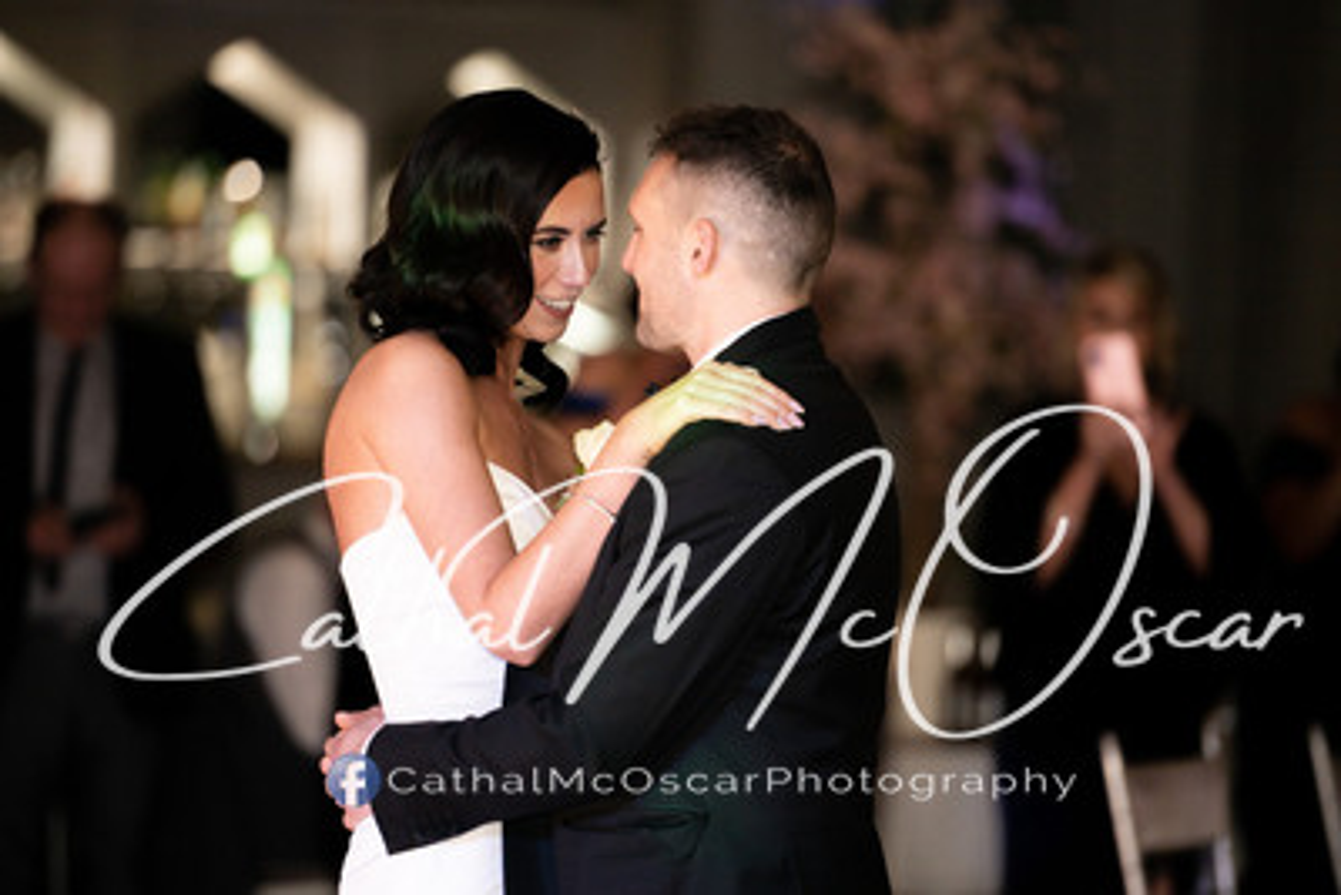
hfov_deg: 10.5
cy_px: 448
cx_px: 670
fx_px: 7266
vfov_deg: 7.0
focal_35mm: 195
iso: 250
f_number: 2.8
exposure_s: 1/160
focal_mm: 195
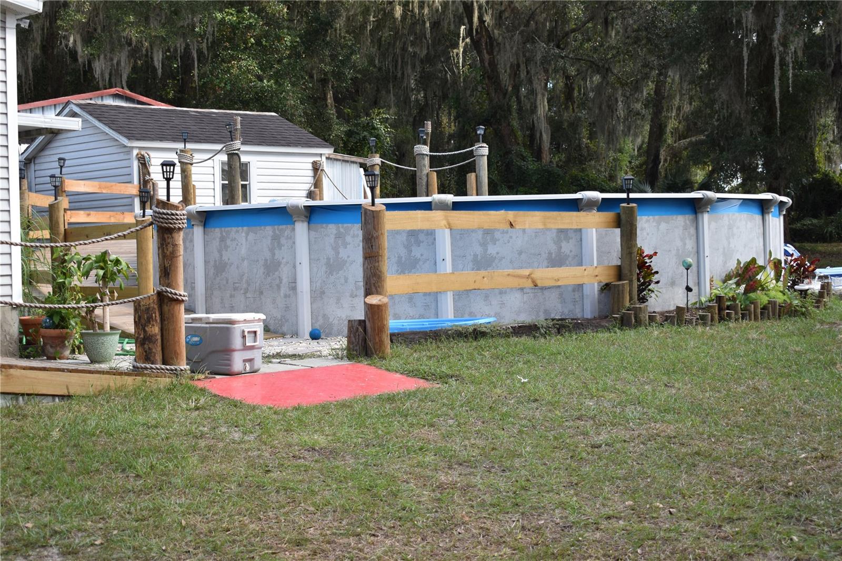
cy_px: 280
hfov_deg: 36.9
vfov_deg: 25.0
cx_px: 421
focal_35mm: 54
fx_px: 1263
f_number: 5.6
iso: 280
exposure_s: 1/250
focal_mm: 36
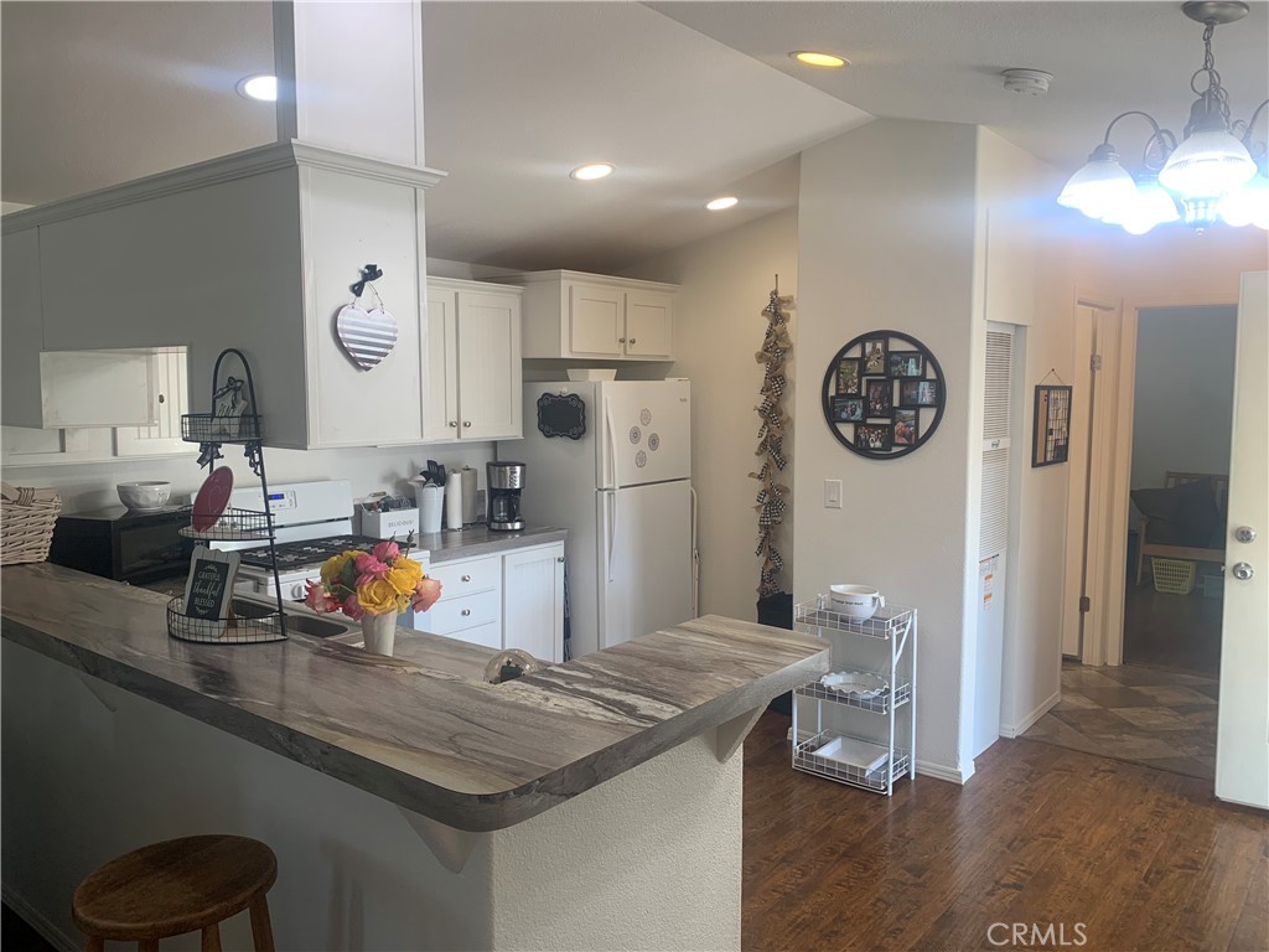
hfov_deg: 67.3
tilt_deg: -3.9
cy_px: 476
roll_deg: -0.1
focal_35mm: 26
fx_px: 953
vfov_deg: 53.1
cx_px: 634
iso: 50
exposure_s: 1/60
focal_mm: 4.25
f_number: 1.8
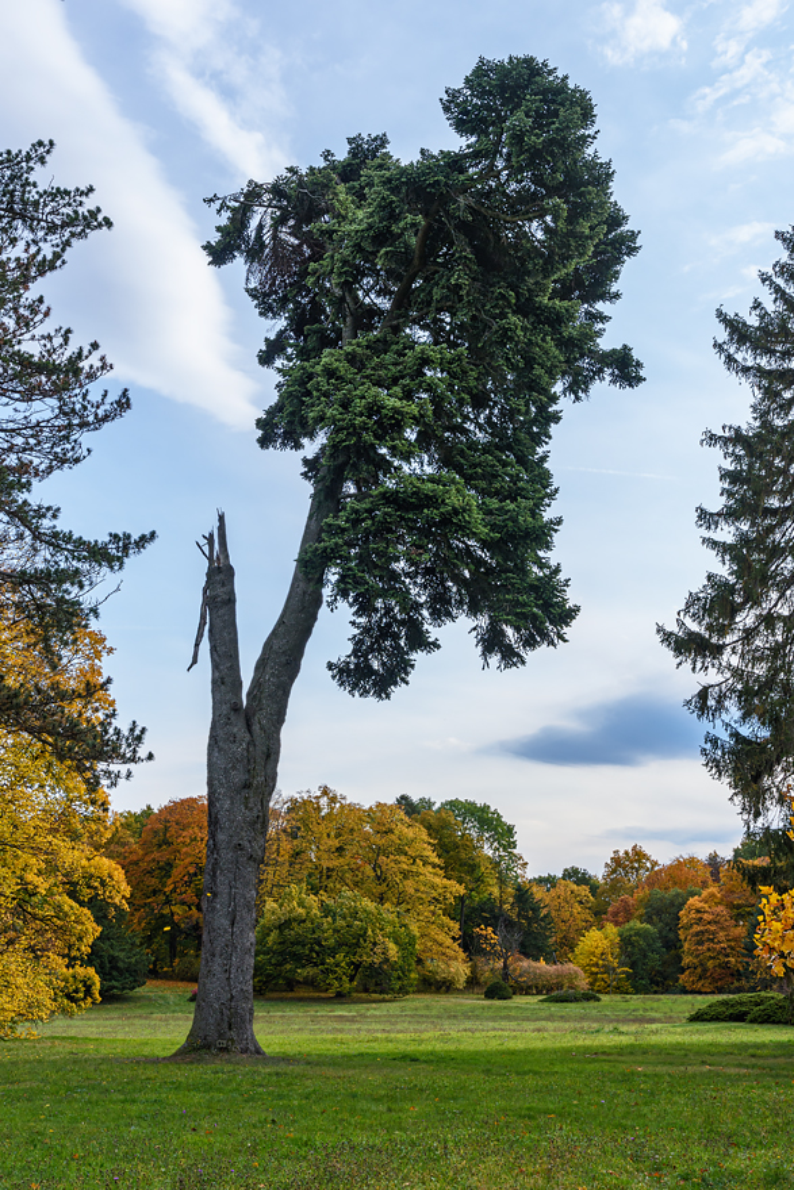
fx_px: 1488
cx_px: 397
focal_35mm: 45
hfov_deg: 29.9
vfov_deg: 43.6
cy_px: 595
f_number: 8
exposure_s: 1/400
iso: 200
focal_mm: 30
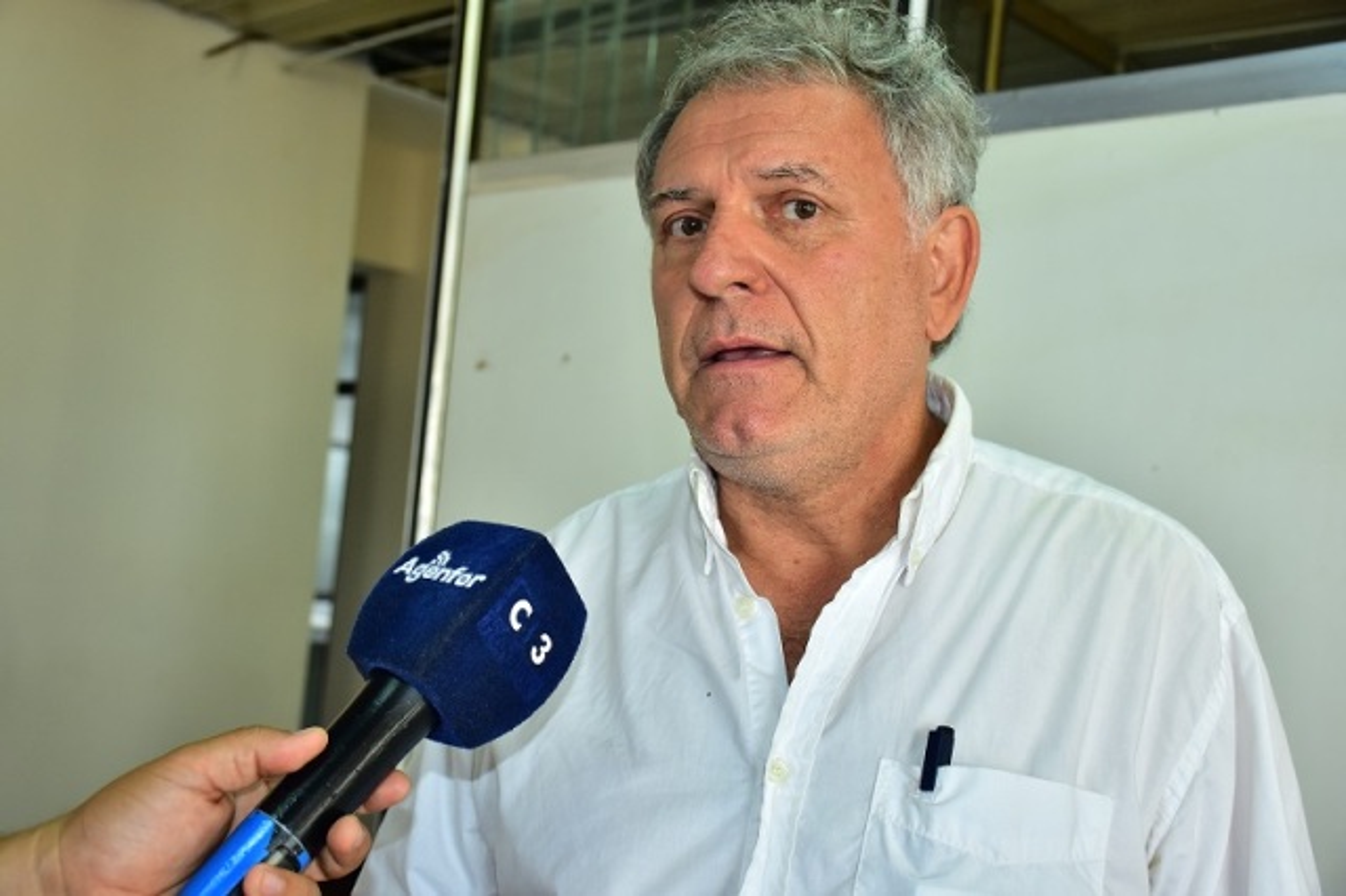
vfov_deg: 29.8
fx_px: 1682
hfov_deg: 43.6
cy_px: 448
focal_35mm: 45
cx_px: 673
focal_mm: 30
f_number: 4.5
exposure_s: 1/125
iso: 500
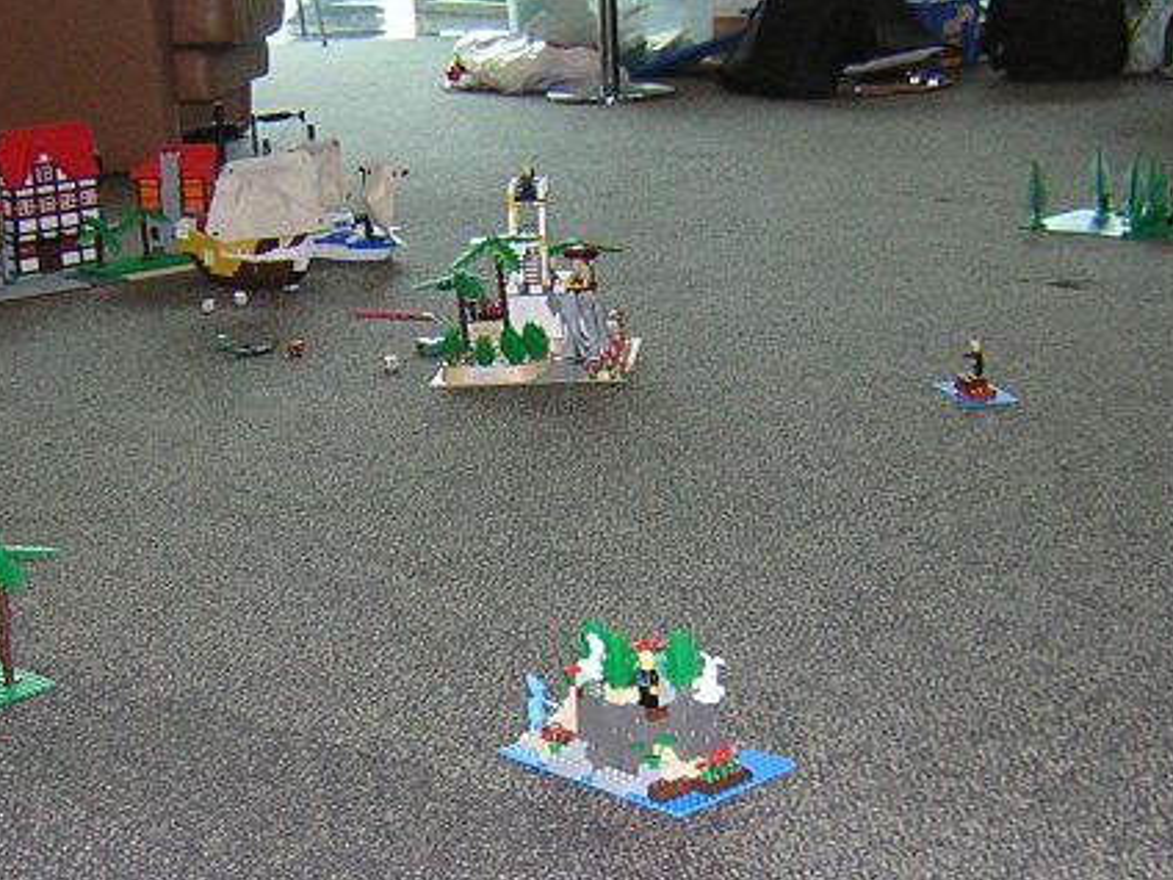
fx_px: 2304
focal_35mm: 68
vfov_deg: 21.6
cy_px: 517
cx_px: 498
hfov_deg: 28.5
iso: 349
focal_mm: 4.7
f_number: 2.6
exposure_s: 1/60.1
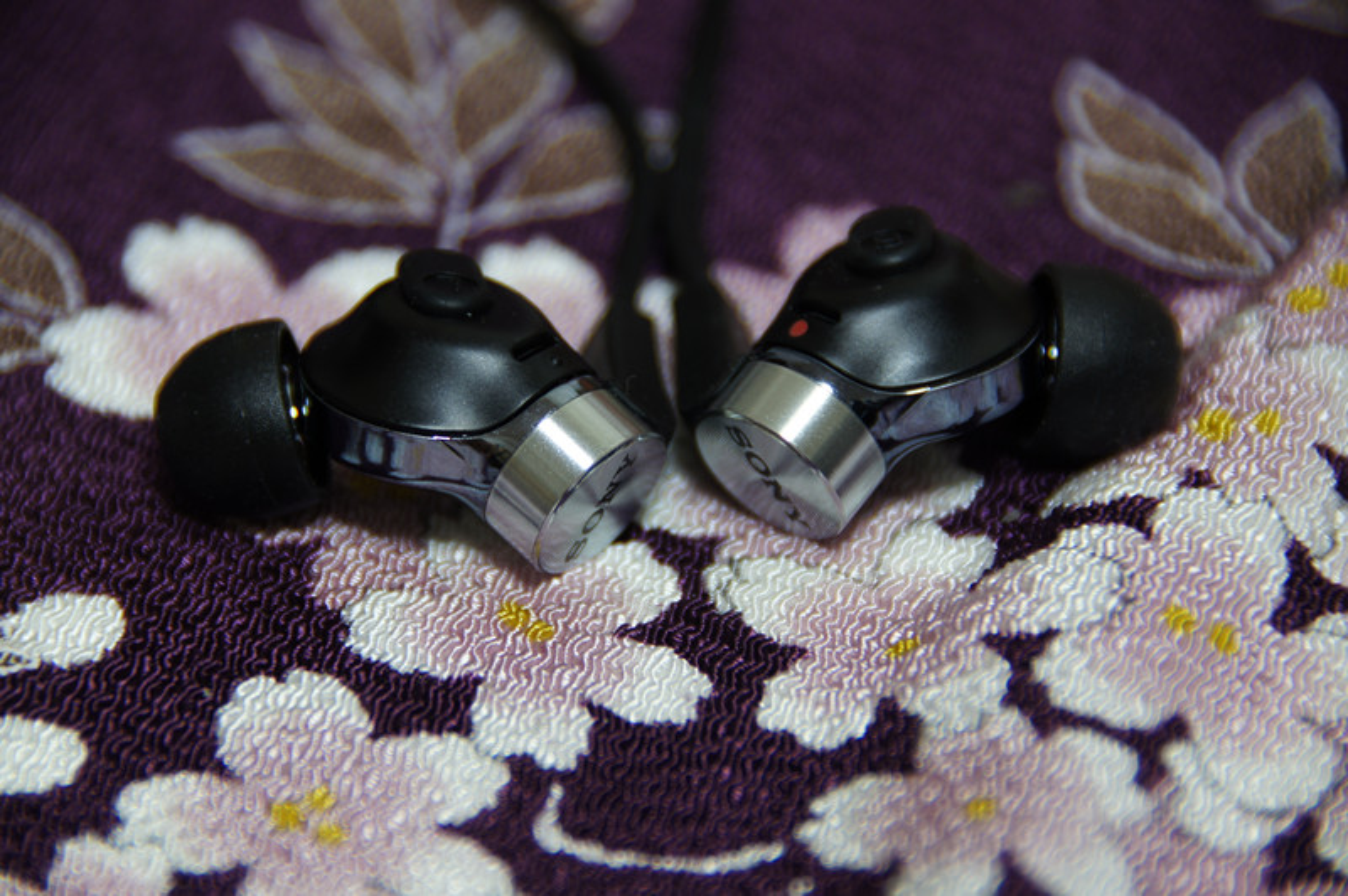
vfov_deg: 3.7
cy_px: 448
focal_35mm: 375
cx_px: 674
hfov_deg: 5.5
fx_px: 14030
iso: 100
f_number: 6.3
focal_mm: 250
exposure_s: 1/2
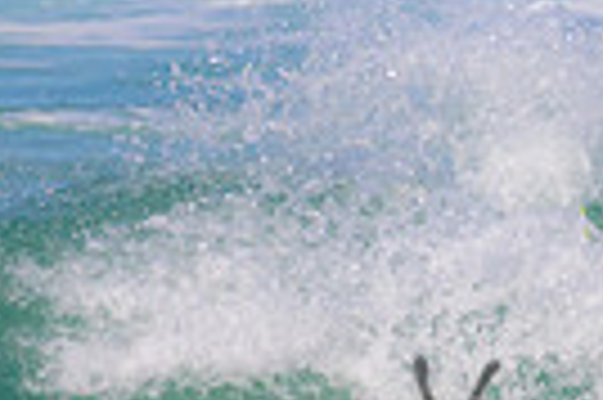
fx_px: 58001
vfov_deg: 0.4
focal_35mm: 3467
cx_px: 878
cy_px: 389
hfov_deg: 0.6
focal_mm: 800
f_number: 11
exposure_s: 1/1000
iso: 560
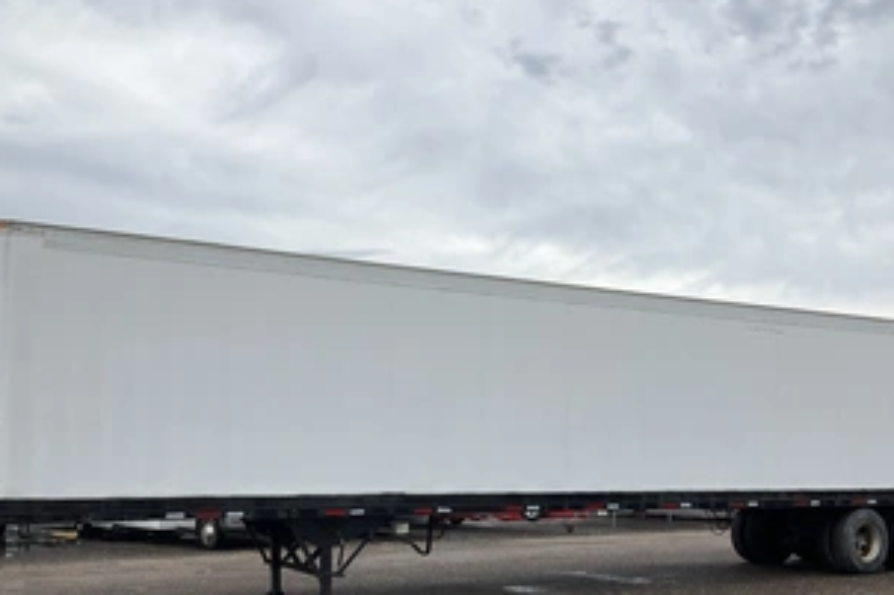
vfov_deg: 32.9
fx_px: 993
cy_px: 426
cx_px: 491
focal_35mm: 40
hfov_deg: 48.4
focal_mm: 3
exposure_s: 1/1626
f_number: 1.8
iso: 25
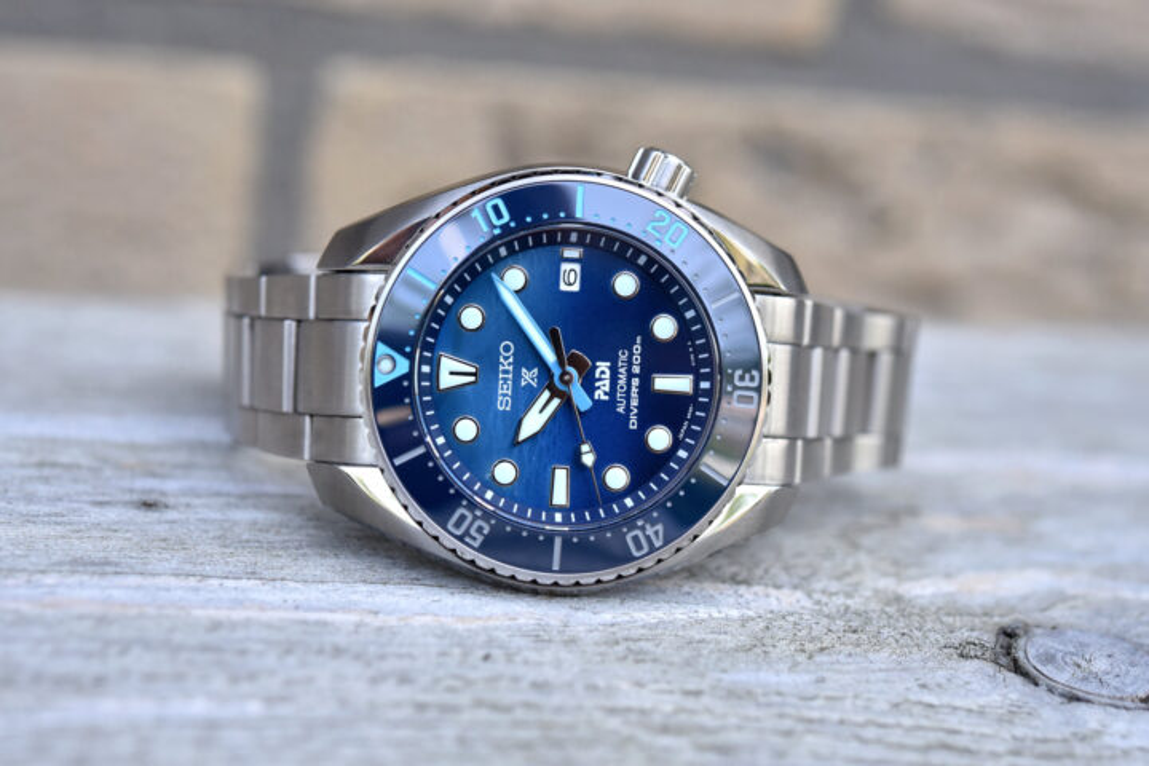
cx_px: 574
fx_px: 1915
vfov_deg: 22.6
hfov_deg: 33.4
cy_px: 383
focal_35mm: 60
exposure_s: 1/1250
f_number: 6.3
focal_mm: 60
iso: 2000
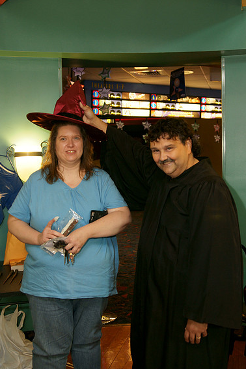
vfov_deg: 45.4
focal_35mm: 43
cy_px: 187
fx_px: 441
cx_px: 121
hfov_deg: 31.2
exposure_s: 1/60
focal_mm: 28
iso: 400
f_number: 2.8
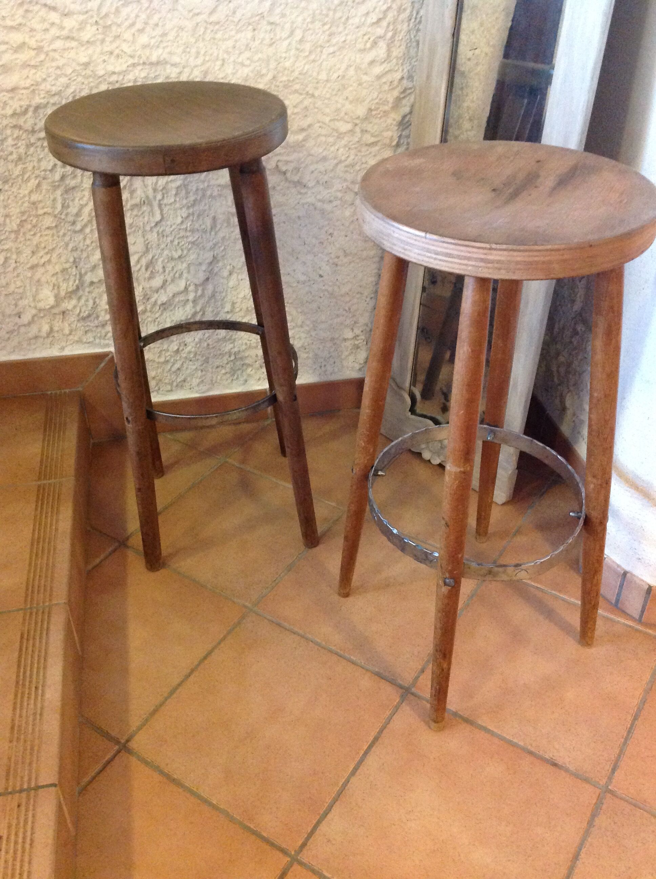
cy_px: 440
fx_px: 887
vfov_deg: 52.7
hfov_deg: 40.6
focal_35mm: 35
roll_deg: +3.1
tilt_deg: -36.5
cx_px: 328
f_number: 2.4
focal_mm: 4.28
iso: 500
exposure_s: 1/15
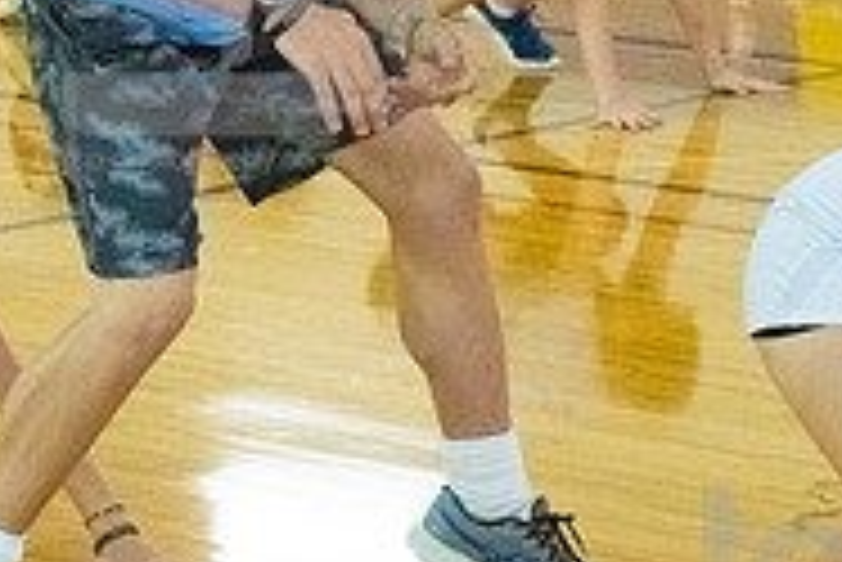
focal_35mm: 217
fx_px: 5079
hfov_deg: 9.5
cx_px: 203
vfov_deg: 6.3
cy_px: 16
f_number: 4.5
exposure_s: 1/640
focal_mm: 70
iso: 6400
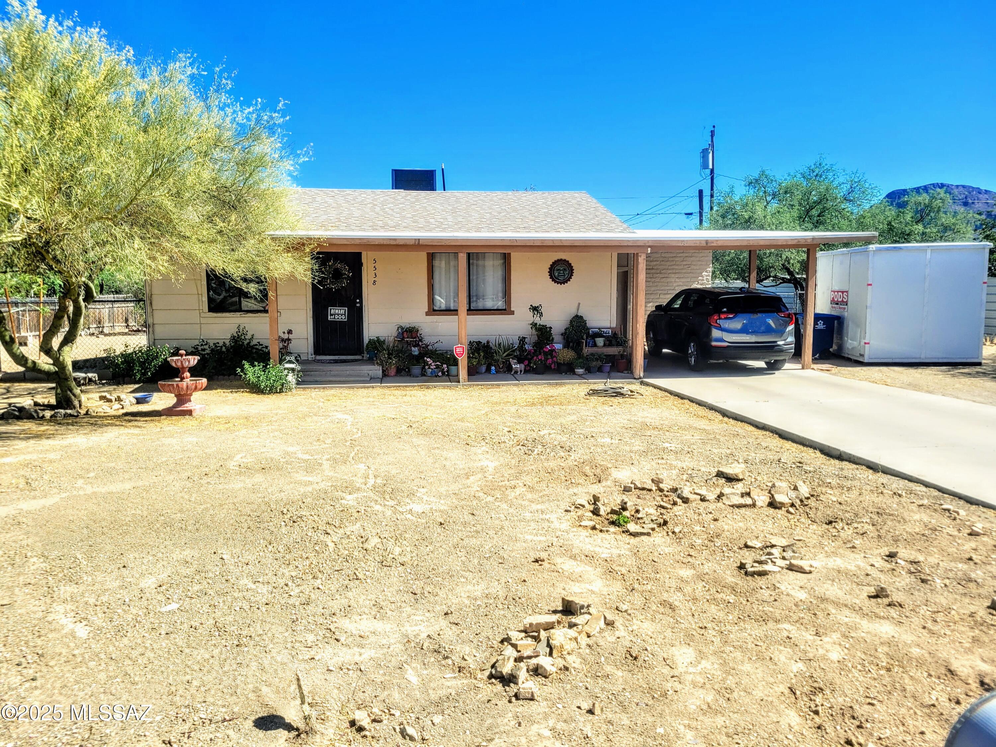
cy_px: 374
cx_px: 498
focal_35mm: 26
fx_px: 748
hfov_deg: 67.3
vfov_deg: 53.1
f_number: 1.8
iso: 40
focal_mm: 5.4
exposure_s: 1/2210
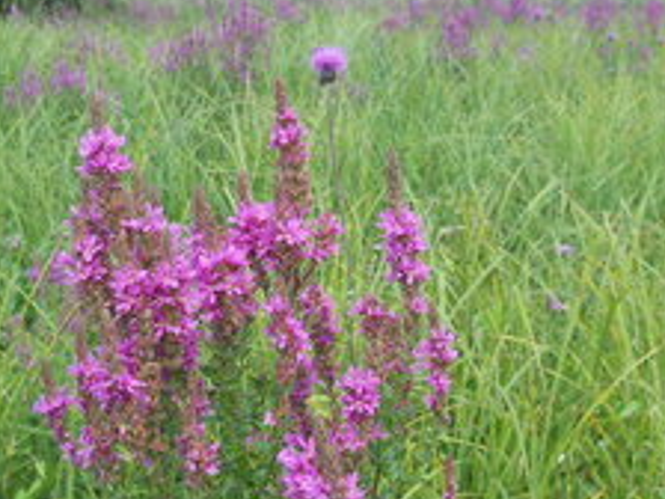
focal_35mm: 64
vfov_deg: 22.9
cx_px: 344
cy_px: 248
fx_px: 1229
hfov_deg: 30.3
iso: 80
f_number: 5.5
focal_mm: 6.72
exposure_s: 1/125
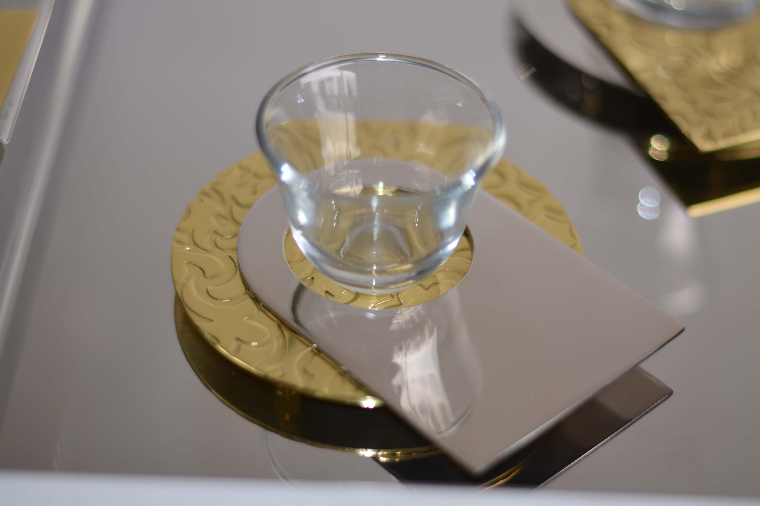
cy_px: 253
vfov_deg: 18.2
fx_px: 1583
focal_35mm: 75
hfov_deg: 27.0
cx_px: 380
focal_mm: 50
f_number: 1.8
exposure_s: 1/200
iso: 100
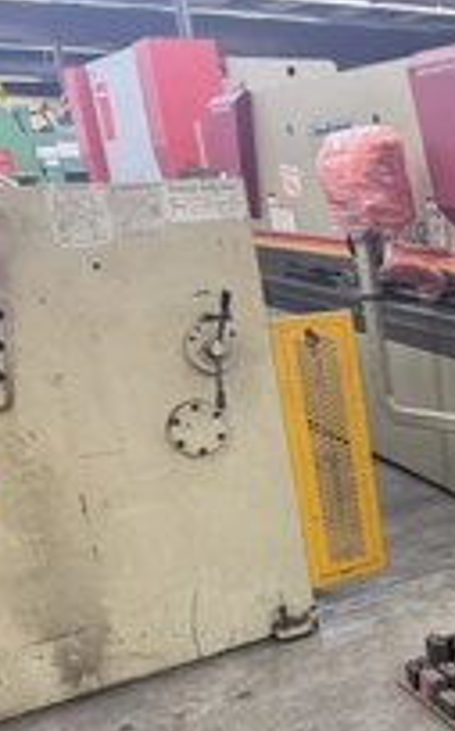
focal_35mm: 50
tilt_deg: -20.9
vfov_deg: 39.5
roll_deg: +1.4
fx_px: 995
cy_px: 530
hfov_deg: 21.6
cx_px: 681
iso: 160
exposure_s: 1/60
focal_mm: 6.76
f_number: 1.78
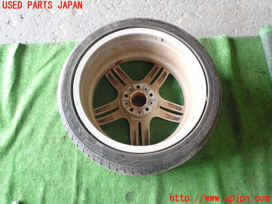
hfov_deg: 56.8
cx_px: 136
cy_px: 102
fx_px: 251
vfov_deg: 44.2
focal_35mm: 32
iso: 200
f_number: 2.4
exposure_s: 1/40
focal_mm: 5.79
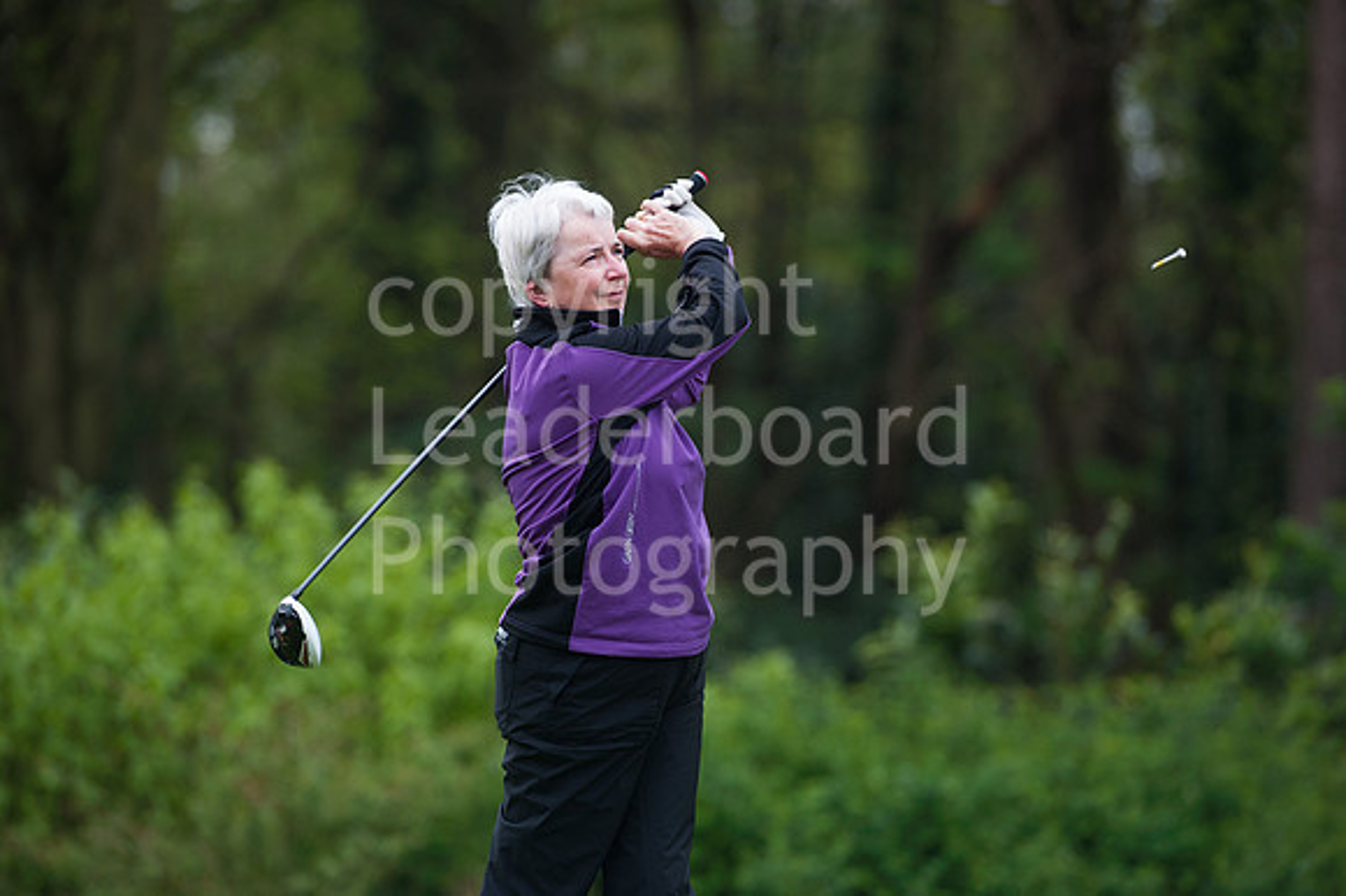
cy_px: 448
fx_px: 11210
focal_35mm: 300
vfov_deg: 4.6
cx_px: 673
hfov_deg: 6.9
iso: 800
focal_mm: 300
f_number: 5.6
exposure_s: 1/1250
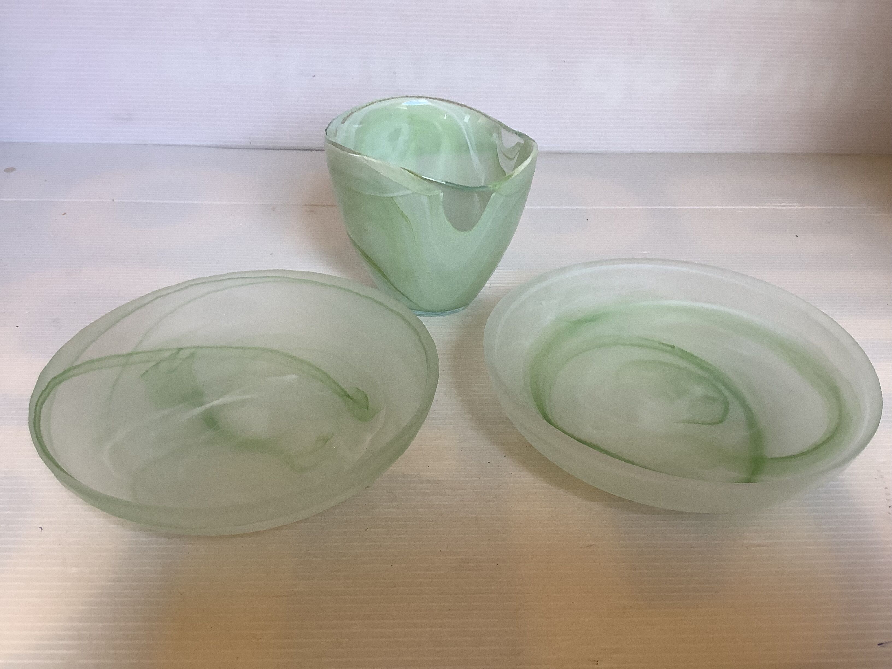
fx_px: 799
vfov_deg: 45.4
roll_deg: -1.2
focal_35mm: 31
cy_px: 334
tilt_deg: -33.3
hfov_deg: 58.4
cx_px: 446
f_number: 2.4
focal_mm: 3.3
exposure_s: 1/50
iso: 64
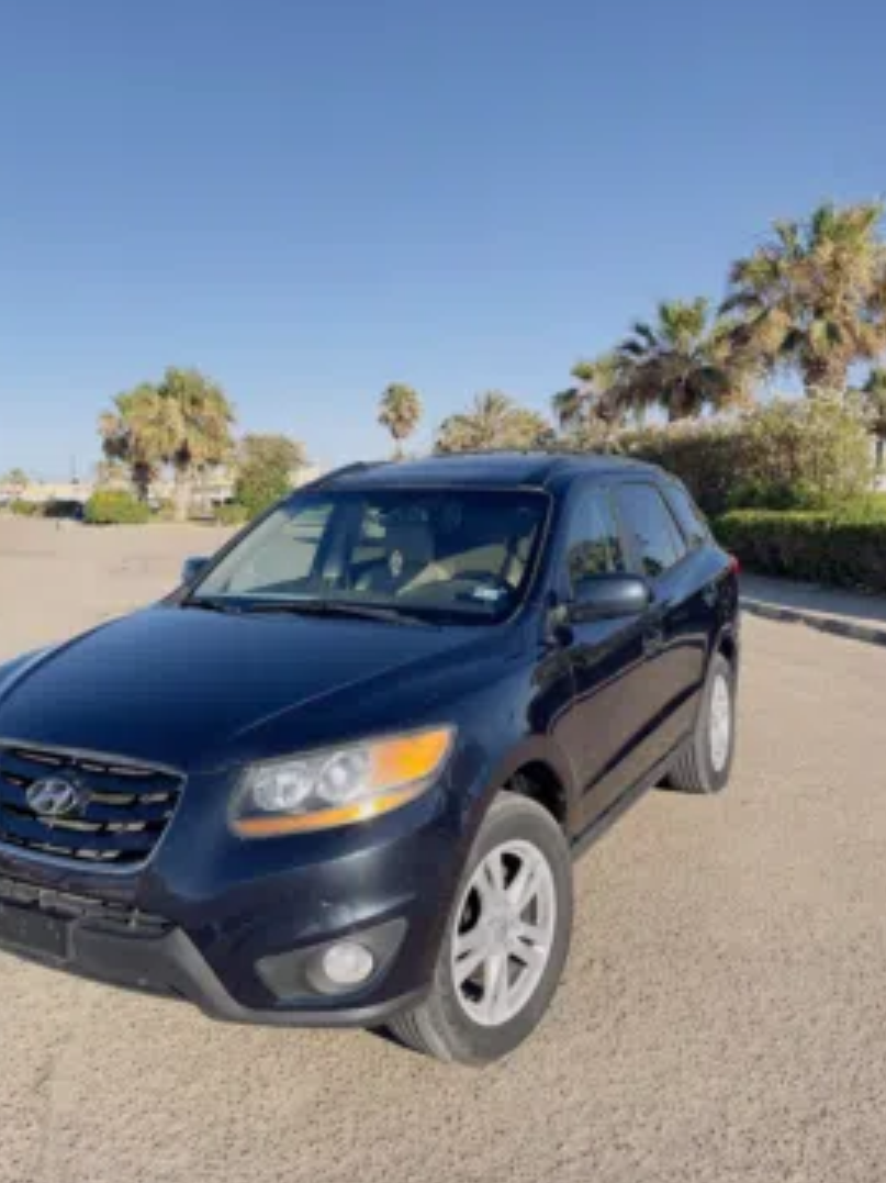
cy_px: 547
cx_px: 405
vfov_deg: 61.6
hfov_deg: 48.2
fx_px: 990
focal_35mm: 29
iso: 32
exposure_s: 1/2959
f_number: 1.6
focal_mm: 4.2
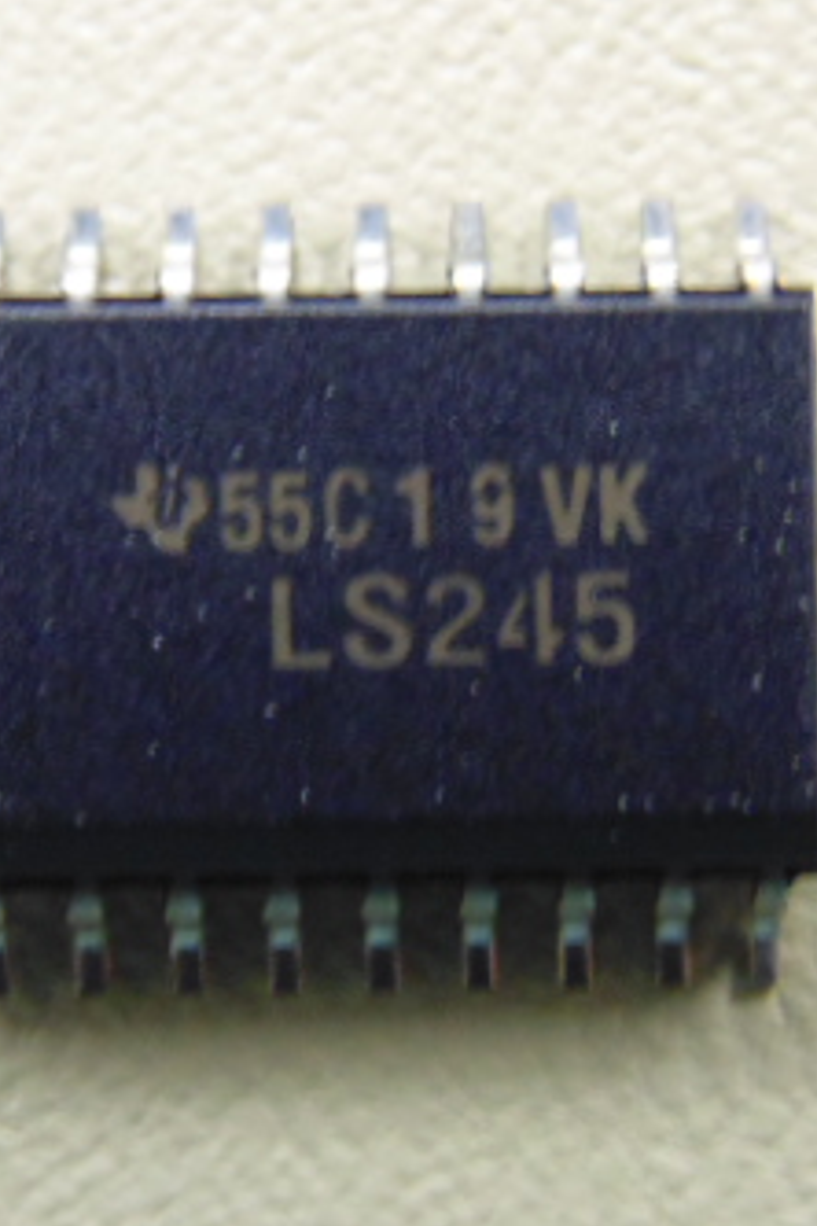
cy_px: 644
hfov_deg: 8.7
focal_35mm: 158
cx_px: 316
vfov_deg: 13.0
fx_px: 5378
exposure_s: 1/10
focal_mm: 14.1
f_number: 4.3
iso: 400
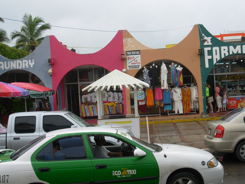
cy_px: 92
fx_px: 368
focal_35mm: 52
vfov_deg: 28.0
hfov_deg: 36.8
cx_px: 122
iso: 50
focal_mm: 8.5
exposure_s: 1/609
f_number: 3.2
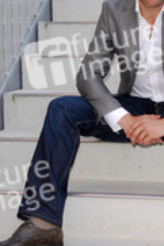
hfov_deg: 12.1
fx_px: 771
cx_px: 134
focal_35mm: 113
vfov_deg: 18.1
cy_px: 125
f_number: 5
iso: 200
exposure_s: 1/60
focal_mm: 34
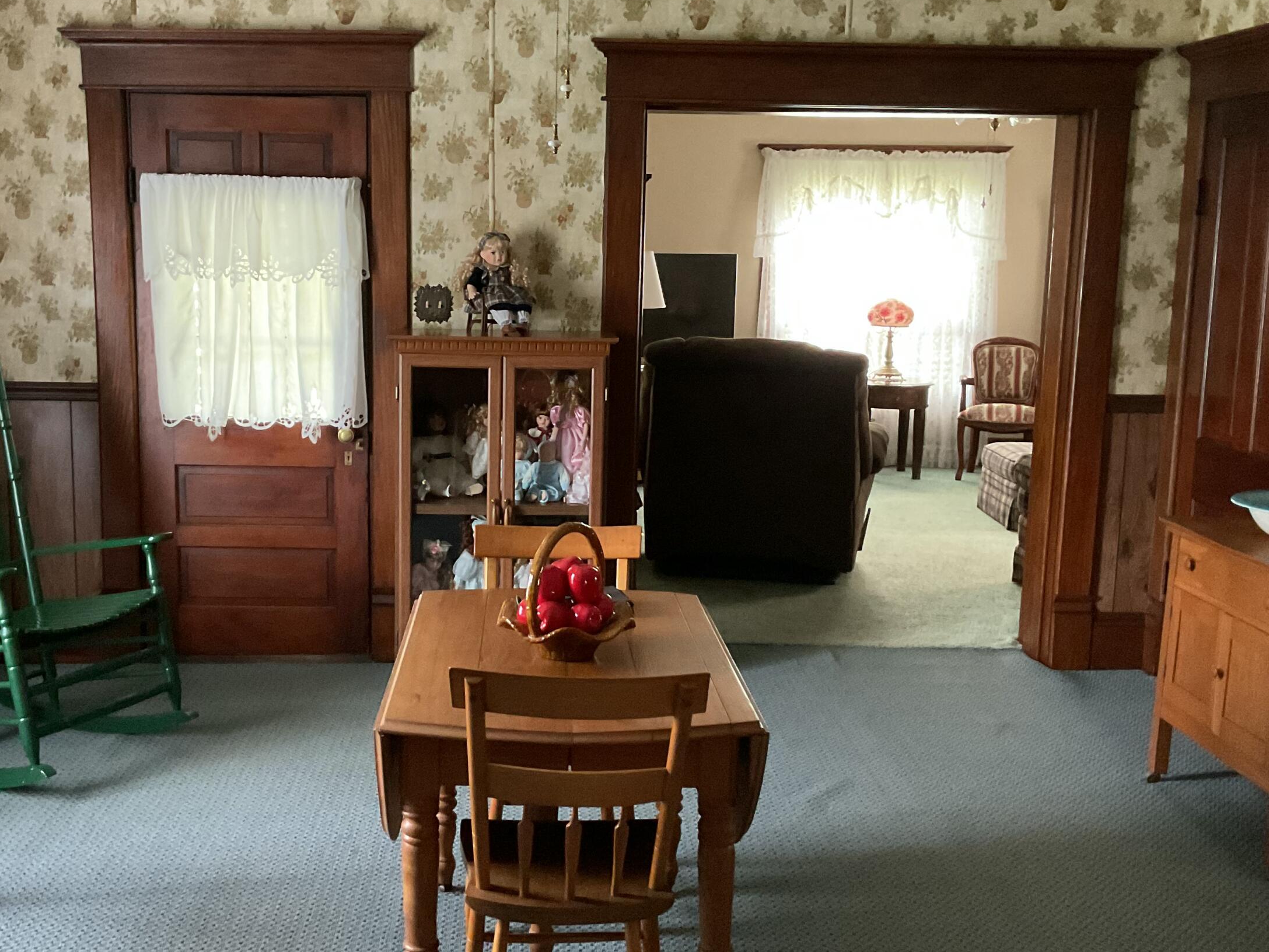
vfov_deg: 36.0
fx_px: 1466
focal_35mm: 40
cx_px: 548
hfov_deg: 46.7
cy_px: 471
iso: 400
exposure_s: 1/30
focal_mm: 3
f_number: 1.8
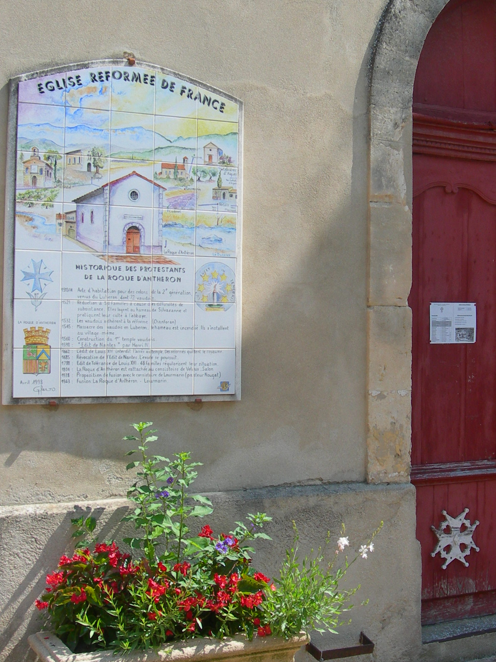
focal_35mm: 63
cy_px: 297
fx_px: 1203
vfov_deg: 30.7
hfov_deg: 23.2
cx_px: 329
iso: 50
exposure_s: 1/237
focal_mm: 7.8
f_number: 4.8
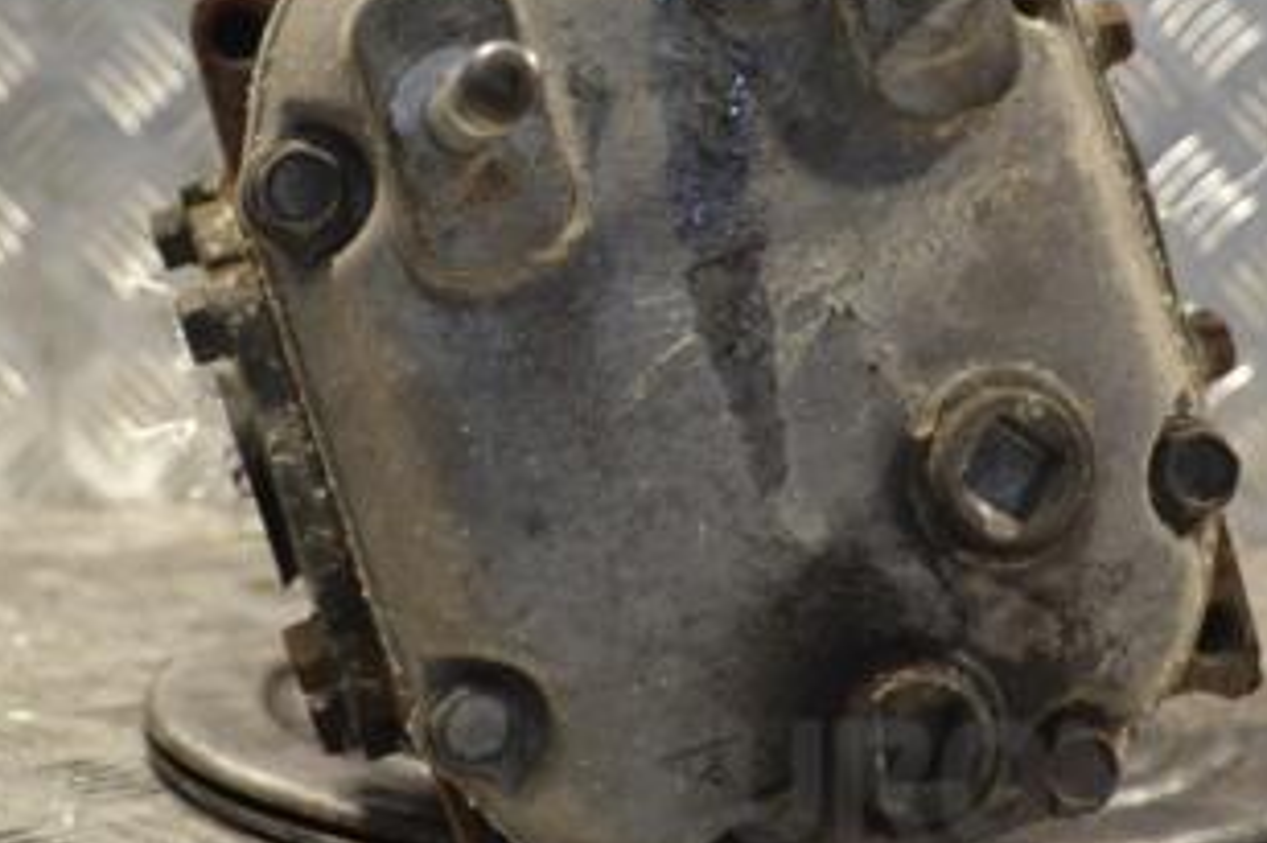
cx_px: 551
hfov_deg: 26.6
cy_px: 234
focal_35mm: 76
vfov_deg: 17.8
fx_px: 2673
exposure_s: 1/80
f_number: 4.5
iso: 400
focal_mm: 26
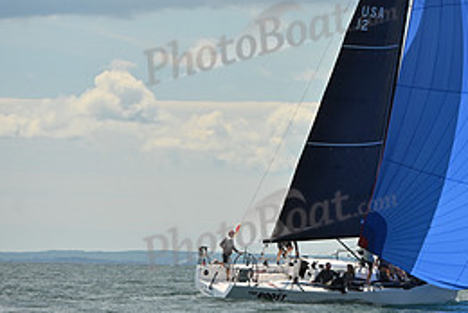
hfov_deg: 5.3
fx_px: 5076
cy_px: 107
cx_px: 491
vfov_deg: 3.5
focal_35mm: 390
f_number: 6.3
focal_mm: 175
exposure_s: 1/1000
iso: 250
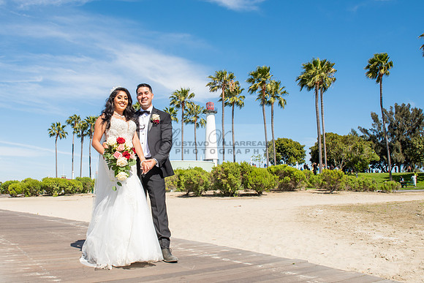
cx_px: 172
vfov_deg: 41.5
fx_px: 374
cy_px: 138
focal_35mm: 32
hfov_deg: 58.7
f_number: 14
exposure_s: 1/250
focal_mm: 24
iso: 200
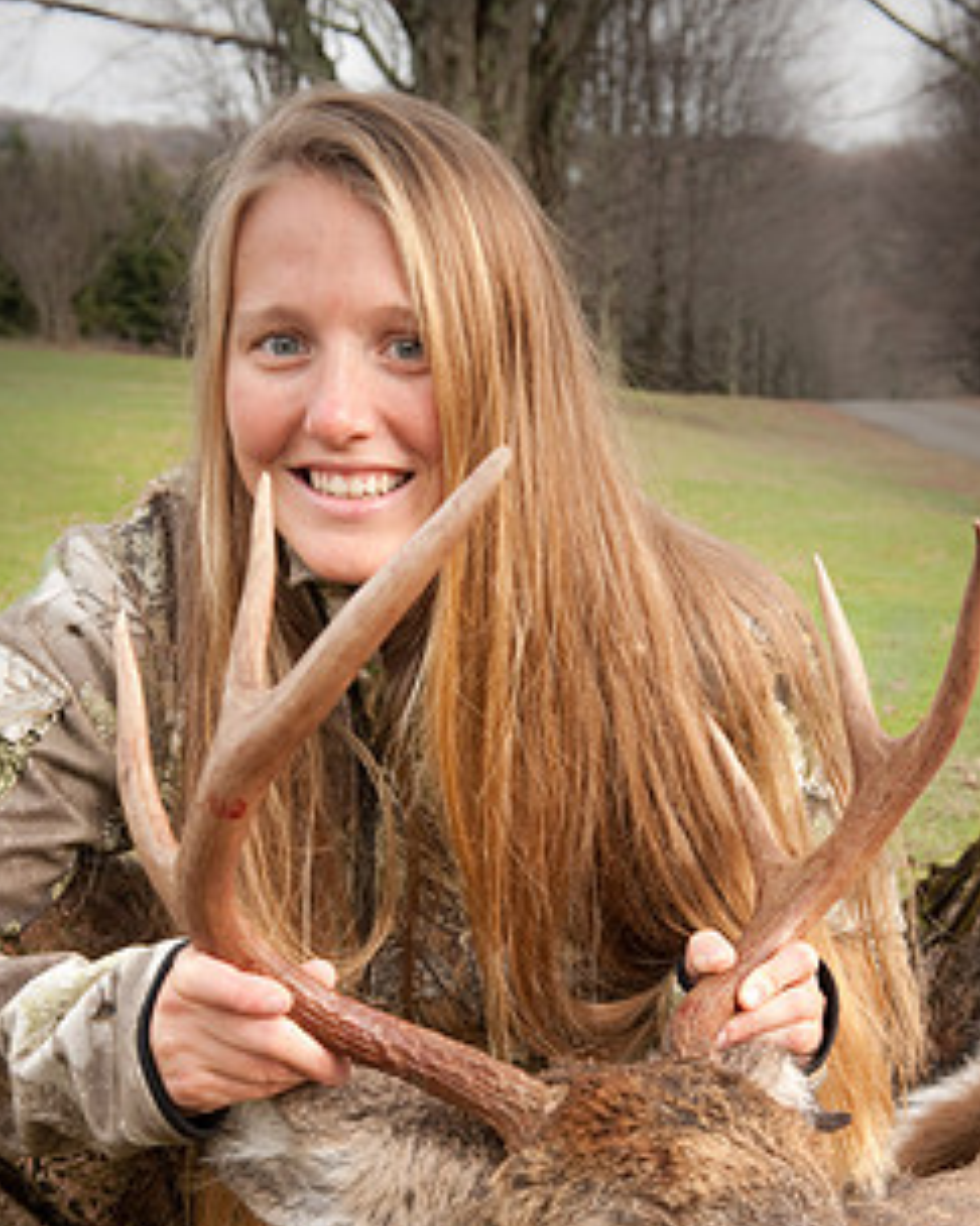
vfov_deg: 30.6
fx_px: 2213
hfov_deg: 25.0
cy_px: 871
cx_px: 494
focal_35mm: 61
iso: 400
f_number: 7.1
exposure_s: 1/60
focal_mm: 44
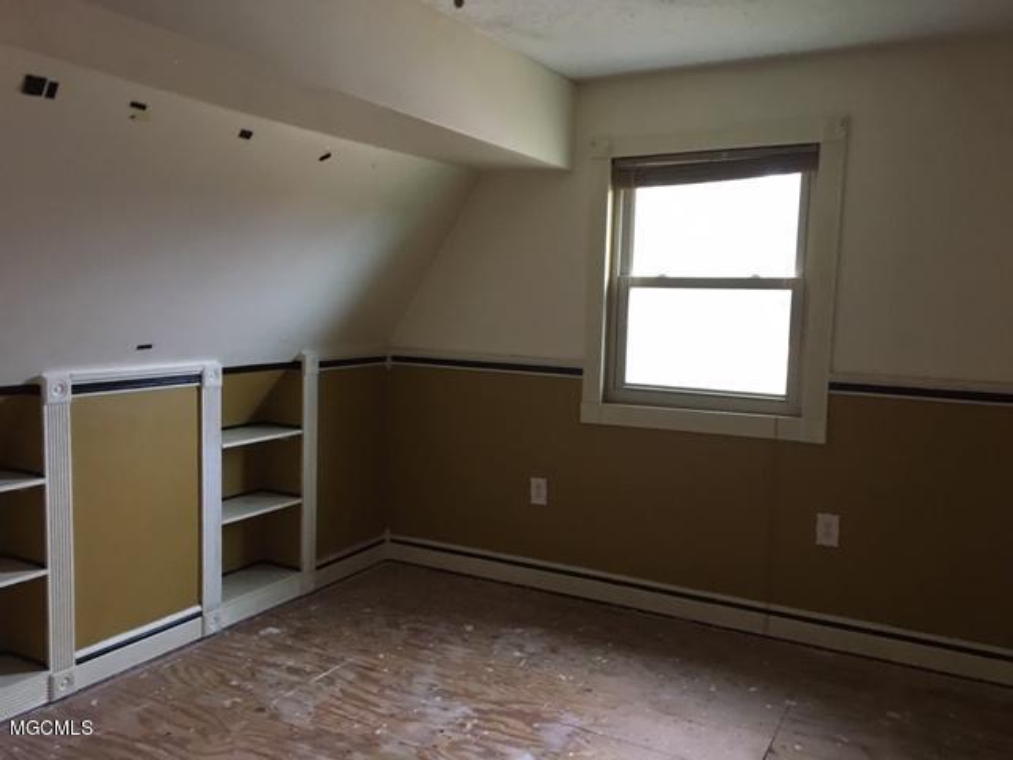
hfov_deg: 61.7
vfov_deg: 48.2
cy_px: 380
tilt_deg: -4.0
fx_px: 849
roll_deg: -1.3
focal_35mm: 29
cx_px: 506
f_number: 2.2
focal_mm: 4.15
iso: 160
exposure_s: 1/30
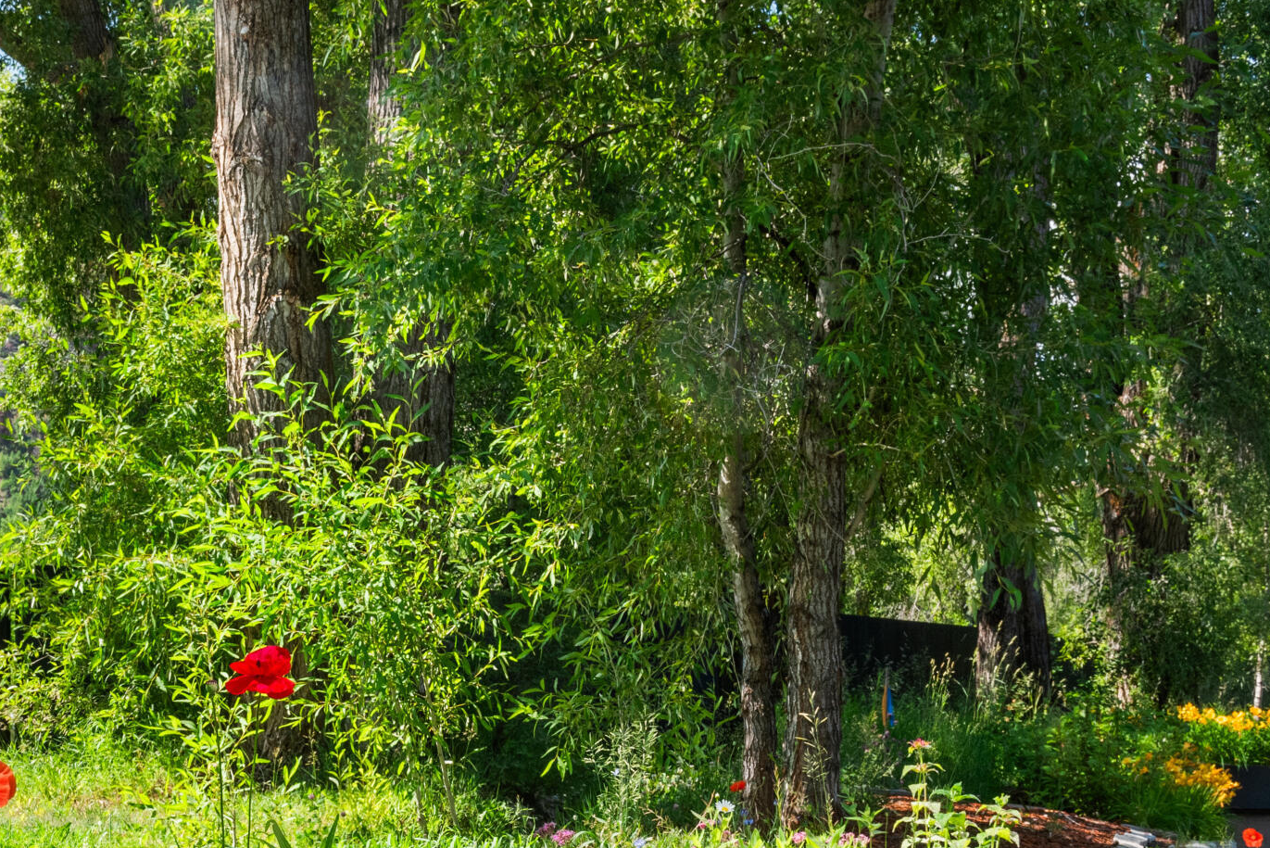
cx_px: 250
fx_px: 2470
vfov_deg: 19.0
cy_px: 837
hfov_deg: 28.2
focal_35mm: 70
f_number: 14
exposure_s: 1/60
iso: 400
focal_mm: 32
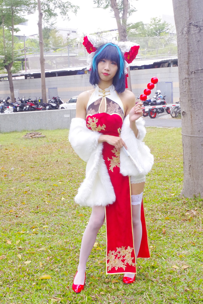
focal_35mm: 48
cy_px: 152
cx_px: 102
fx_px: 406
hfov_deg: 28.1
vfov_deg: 41.1
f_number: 4.5
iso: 2000
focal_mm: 32
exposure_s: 1/50
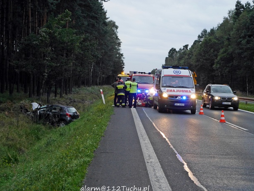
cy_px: 97
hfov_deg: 28.5
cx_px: 125
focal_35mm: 68
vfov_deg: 21.6
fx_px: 499
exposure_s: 1/60
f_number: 5.4
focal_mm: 33
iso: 1600
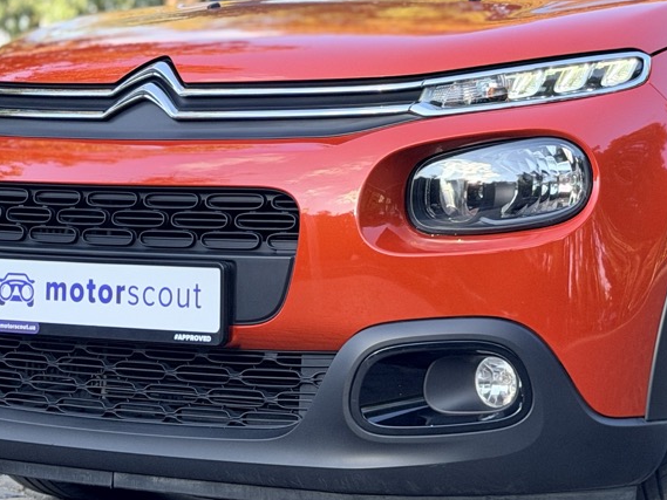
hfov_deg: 18.0
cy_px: 144
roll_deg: -0.3
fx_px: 2081
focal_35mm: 108
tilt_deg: -0.8
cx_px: 567
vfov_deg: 13.7
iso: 80
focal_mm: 6.76
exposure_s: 1/1000
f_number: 1.78
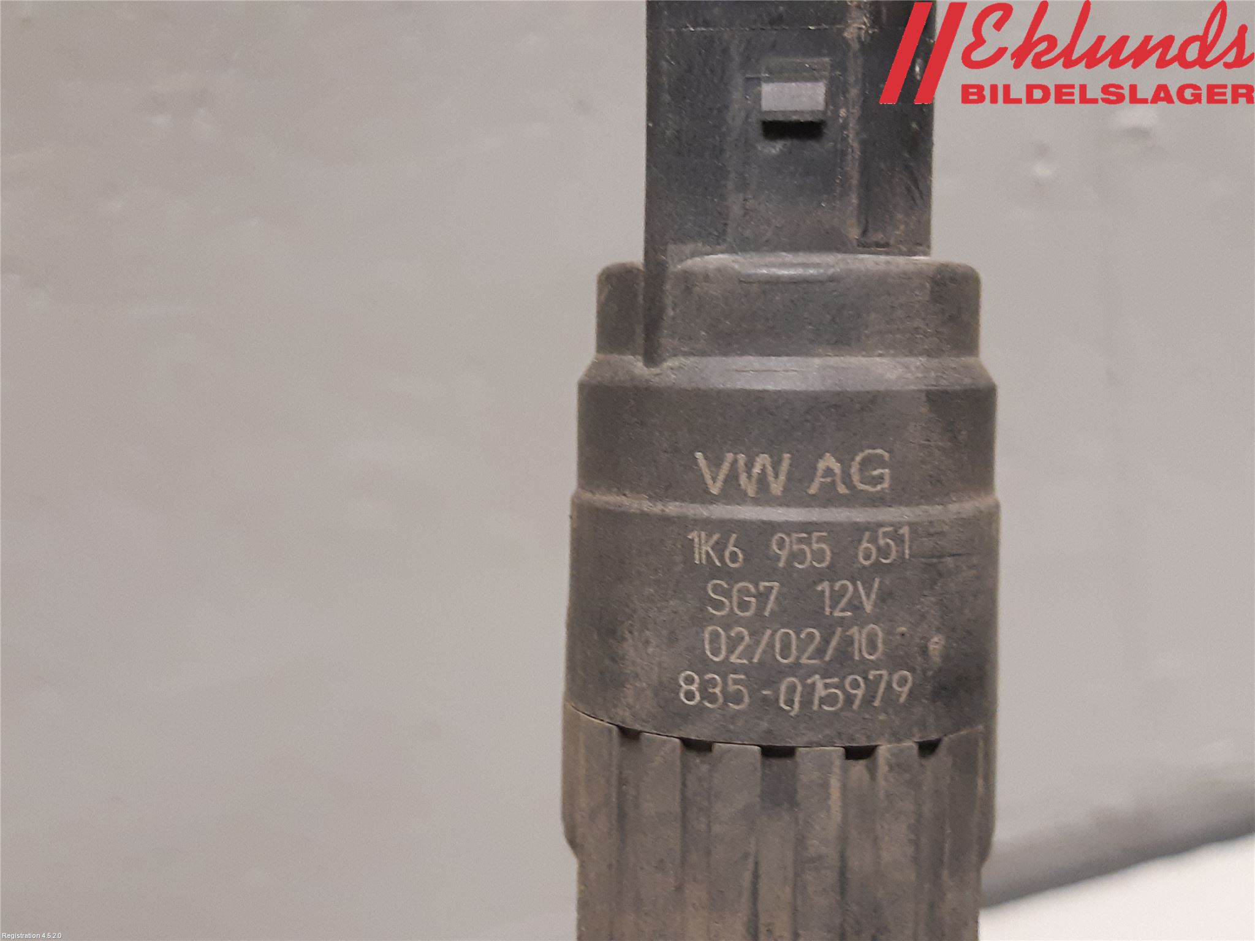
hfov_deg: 67.3
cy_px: 470
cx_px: 628
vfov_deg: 53.1
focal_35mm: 26
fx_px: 943
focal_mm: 3.93
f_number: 1.7
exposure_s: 1/50
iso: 320
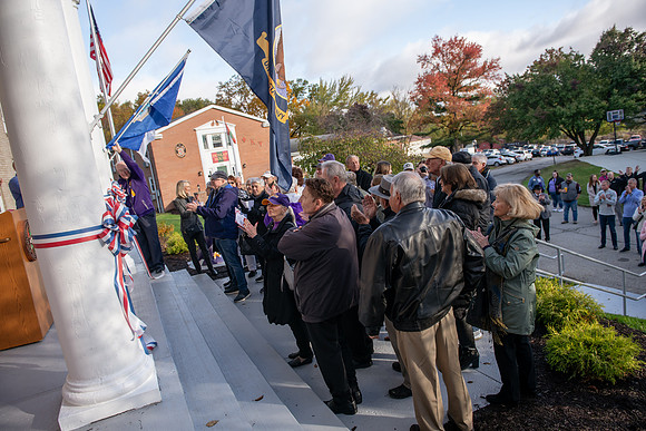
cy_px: 216
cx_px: 323
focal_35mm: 24
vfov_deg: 53.2
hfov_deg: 73.7
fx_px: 431
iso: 100
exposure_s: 1/250
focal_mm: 24
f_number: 4
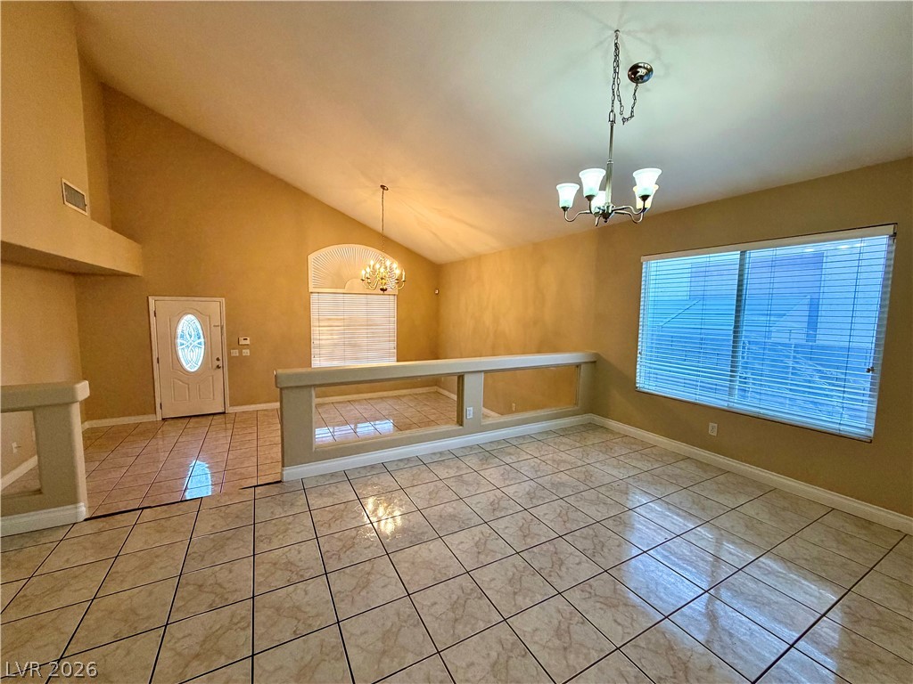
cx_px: 456
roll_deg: -0.7
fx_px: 369
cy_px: 342
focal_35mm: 14
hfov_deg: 102.1
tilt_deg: -5.7
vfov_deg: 85.7
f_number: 2.2
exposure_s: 1/120
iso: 250
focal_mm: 2.22
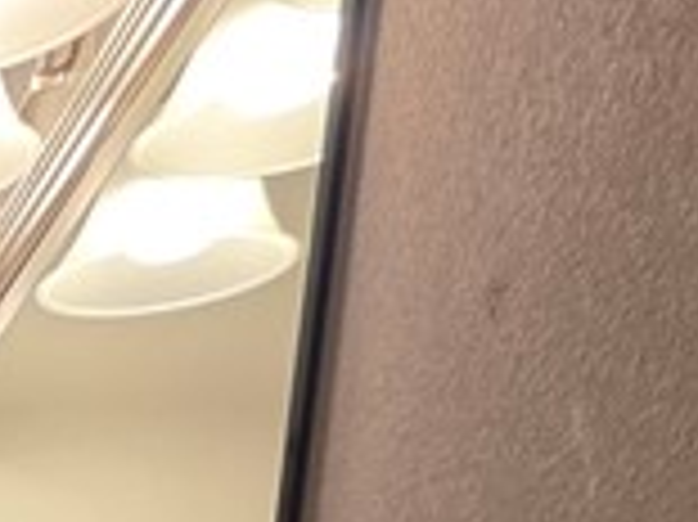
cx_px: -1171
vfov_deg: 12.3
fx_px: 1733
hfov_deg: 13.1
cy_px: 1364
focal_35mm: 86
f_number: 1.9
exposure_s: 1/120
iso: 125
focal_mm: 2.2
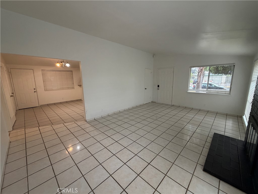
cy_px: 97
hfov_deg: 102.1
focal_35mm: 14
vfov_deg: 85.7
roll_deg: +1.2
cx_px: 129
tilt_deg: -10.6
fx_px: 104
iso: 320
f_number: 2.2
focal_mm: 2.22
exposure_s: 1/60
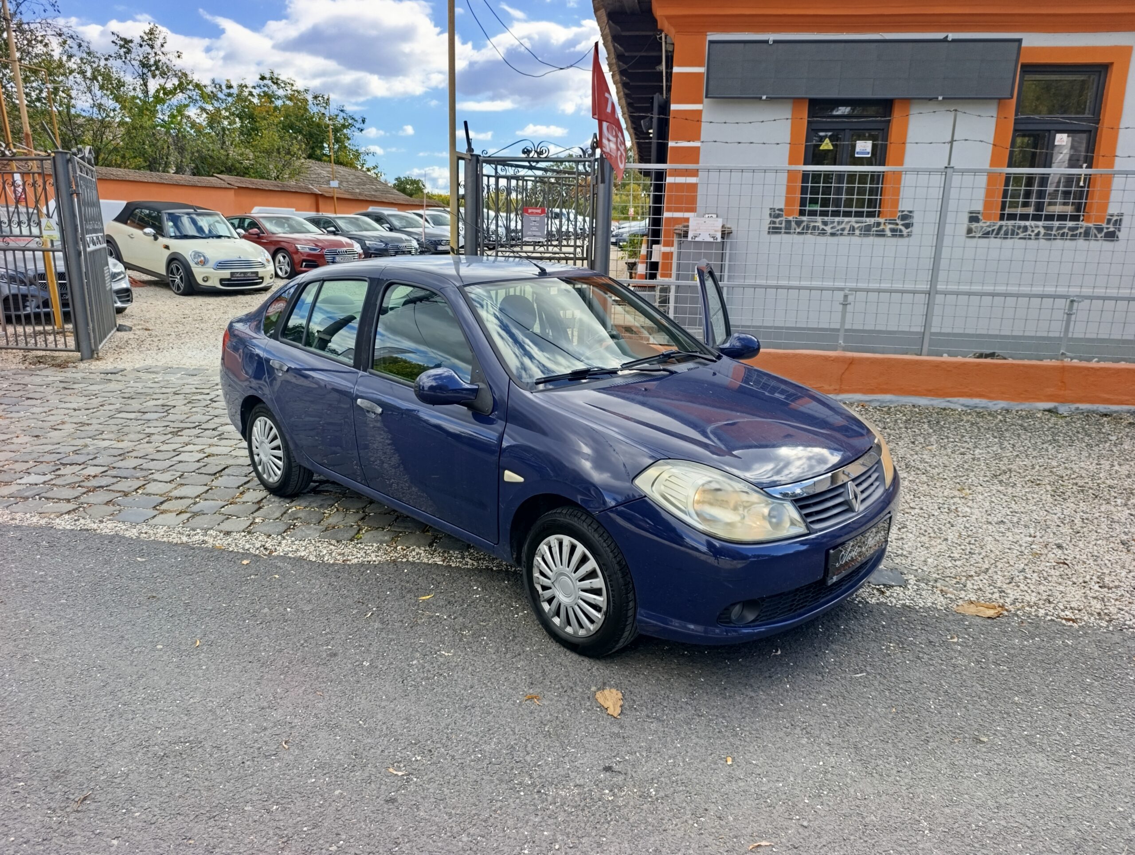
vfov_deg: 59.0
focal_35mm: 23
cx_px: 568
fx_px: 755
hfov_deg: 73.8
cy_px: 428
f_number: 1.6
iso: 50
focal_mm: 6.14
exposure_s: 1/153
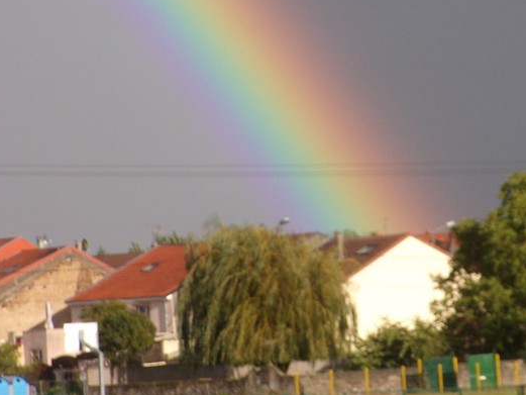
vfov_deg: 5.3
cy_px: 118
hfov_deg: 7.1
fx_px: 4240
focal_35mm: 279
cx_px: 361
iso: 80
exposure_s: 1/280
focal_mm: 25.5
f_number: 6.3
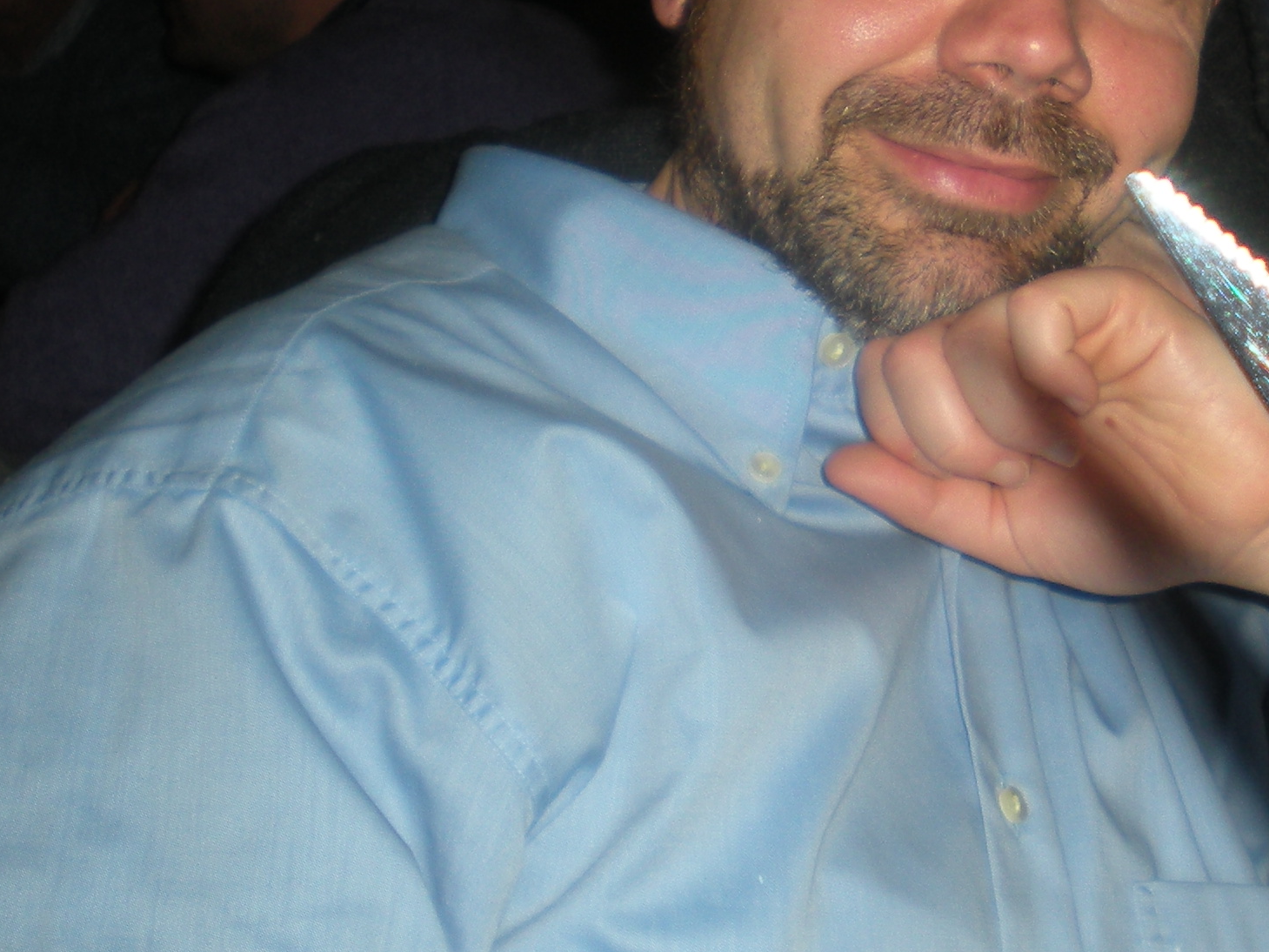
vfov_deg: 17.2
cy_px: 159
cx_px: 1186
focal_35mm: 85
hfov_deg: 22.4
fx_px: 3116
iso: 64
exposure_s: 1/60
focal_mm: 6.3
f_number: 3.1
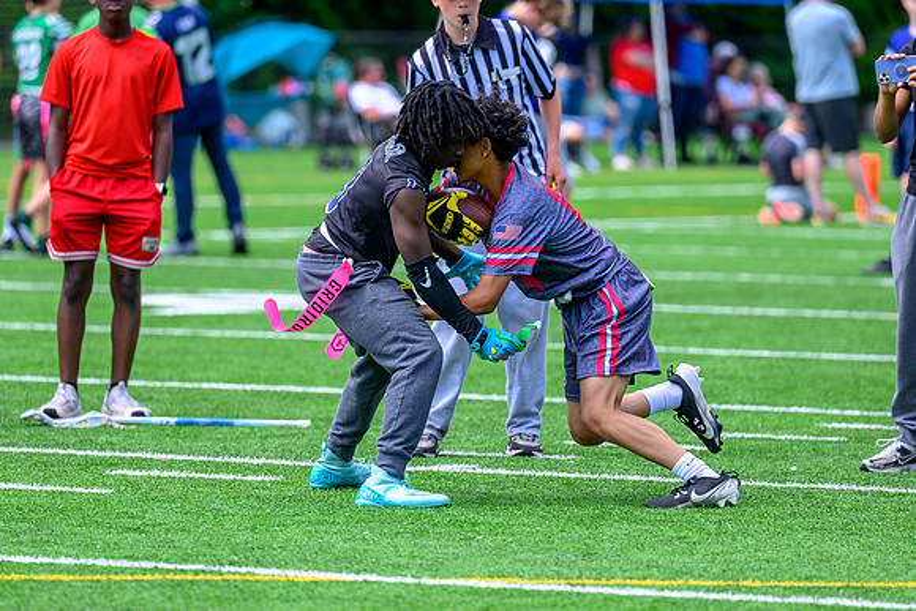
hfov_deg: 6.2
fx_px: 8416
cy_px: 335
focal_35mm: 331
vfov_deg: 4.2
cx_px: 515
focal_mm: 200
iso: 100
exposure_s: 1/800
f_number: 3.2
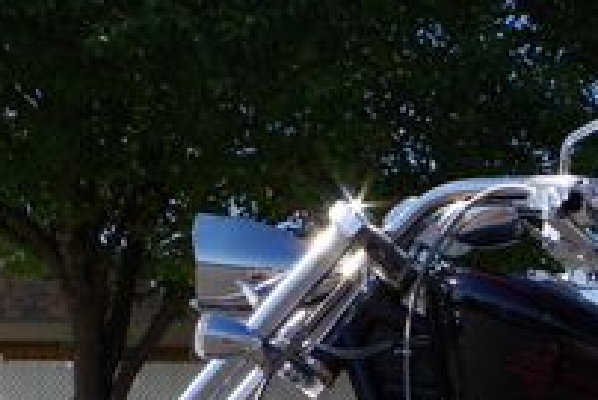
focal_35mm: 95
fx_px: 1579
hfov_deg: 20.7
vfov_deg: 13.8
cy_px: 532
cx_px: 601
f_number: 13
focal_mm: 20
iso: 200
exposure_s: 1/160
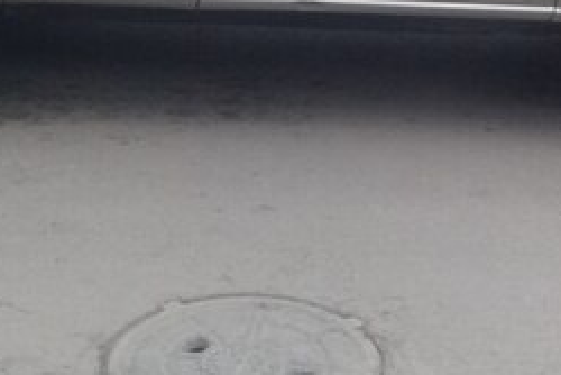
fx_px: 1325
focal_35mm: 85
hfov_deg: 23.8
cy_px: -138
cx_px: 366
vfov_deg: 15.2
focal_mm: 3.3
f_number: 2.2
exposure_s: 1/100
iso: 100
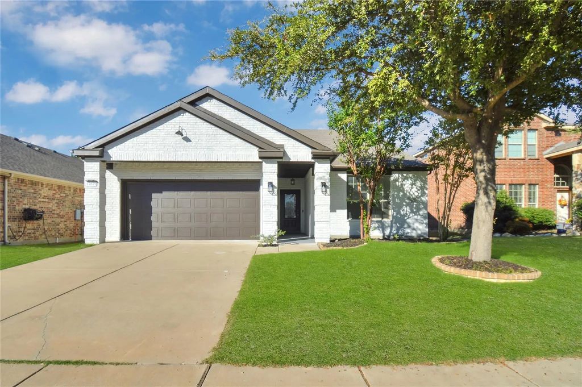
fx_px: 267
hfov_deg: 95.0
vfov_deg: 72.0
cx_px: 291
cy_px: 194
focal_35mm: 16
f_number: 9
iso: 100
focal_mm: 11
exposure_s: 1/320
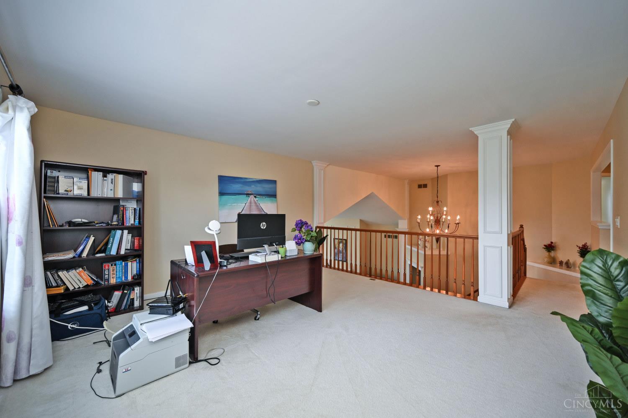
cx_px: 314
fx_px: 244
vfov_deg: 81.2
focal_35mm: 14
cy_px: 209
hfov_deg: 104.3
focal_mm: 14
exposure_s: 1/60
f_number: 4
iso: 250
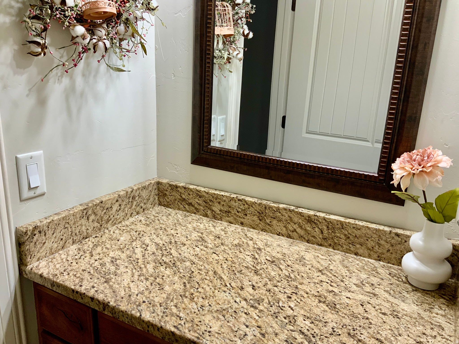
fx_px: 385
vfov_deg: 48.2
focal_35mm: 29
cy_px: 172
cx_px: 230
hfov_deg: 61.7
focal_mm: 3
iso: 50
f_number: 1.8
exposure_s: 1/60
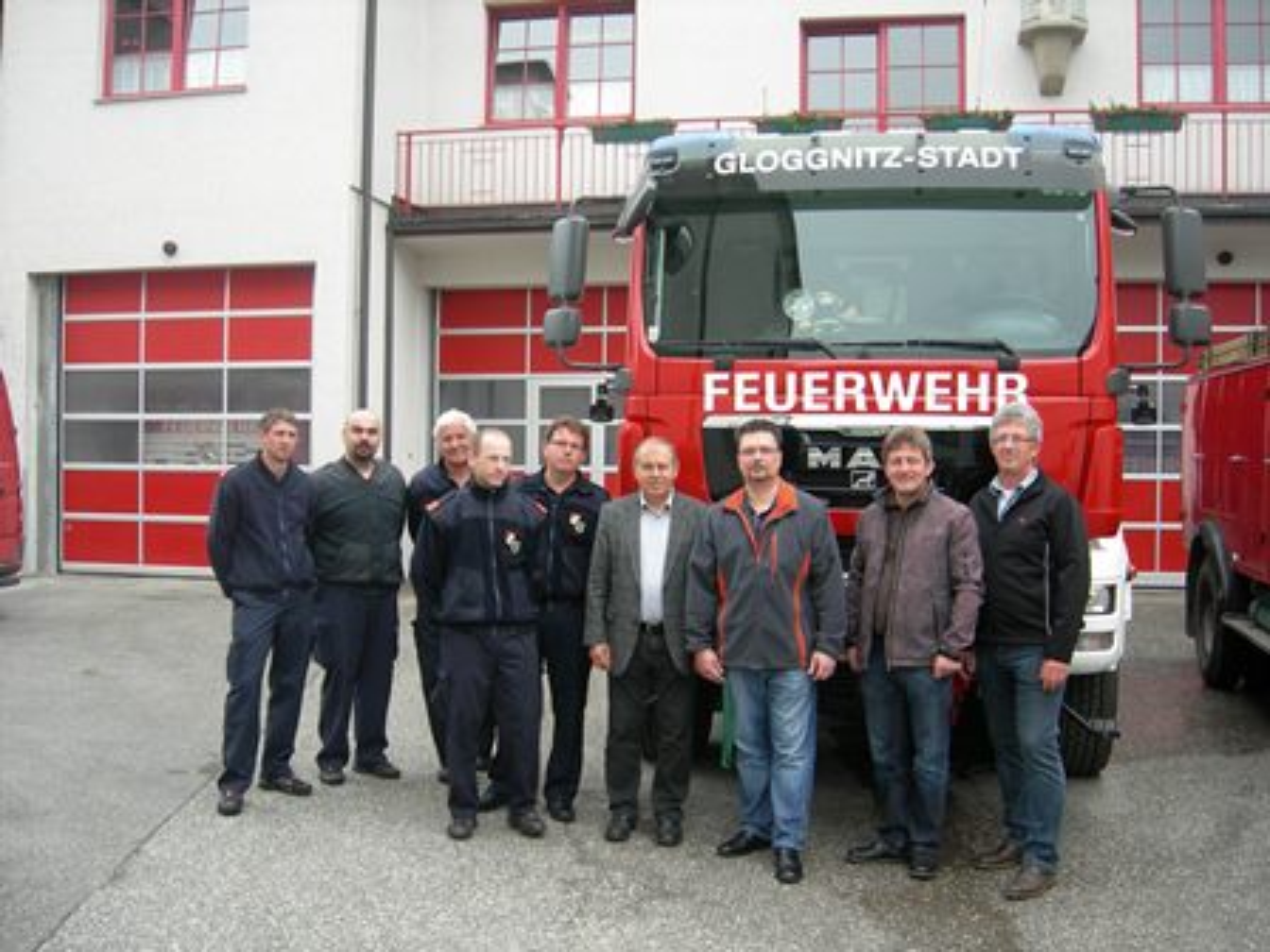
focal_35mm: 36
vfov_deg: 39.7
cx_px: 635
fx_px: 1321
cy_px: 476
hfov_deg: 51.4
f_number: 2.7
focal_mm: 7.5
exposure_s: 1/45.5
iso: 64
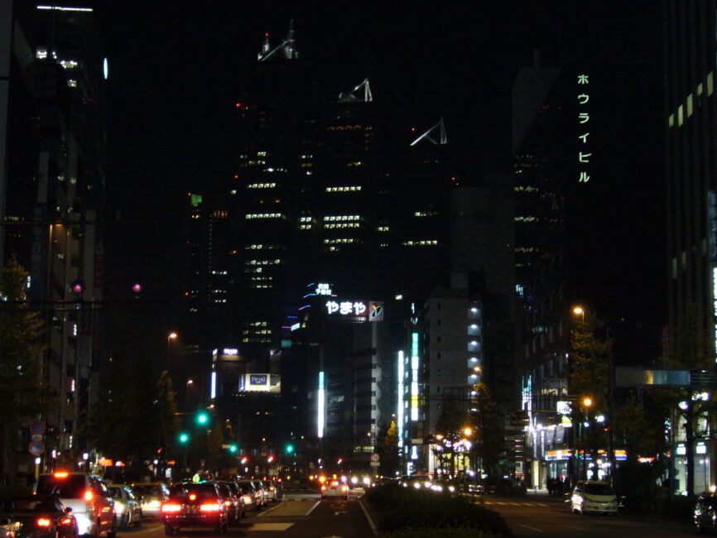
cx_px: 325
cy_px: 310
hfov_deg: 29.8
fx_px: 1347
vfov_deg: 22.6
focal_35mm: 65
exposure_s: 1/8
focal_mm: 9.1
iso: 200
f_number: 3.5
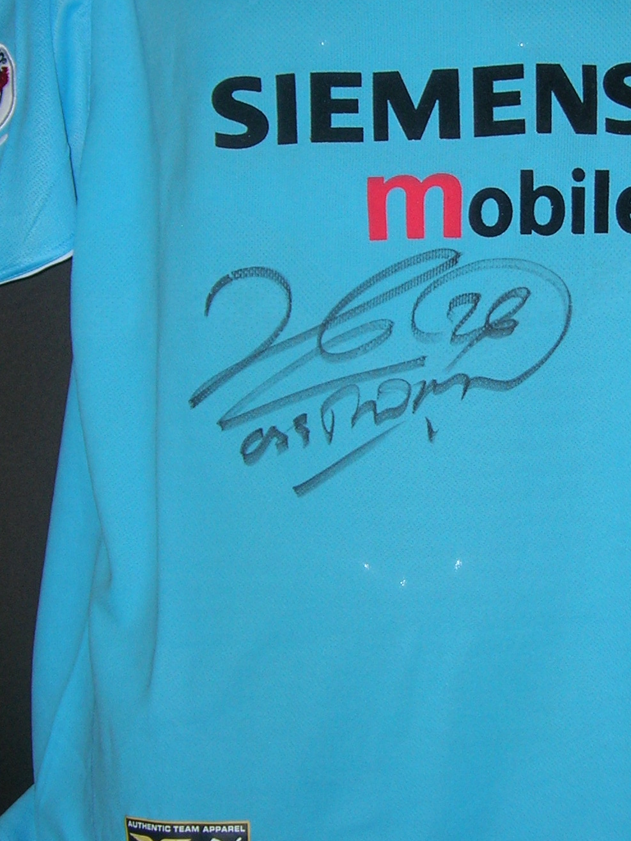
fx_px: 1628
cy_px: 290
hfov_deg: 21.9
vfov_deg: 28.8
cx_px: 407
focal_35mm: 67
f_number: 2.9
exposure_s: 1/60.1
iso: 50
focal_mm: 5.7
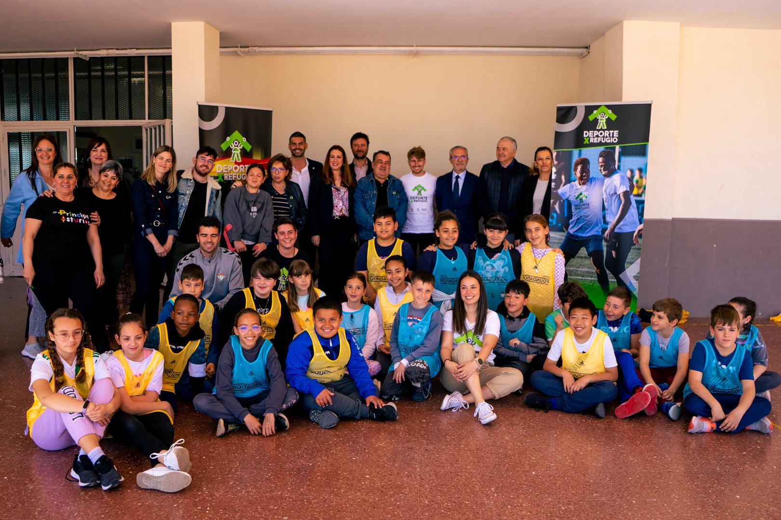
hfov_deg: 61.1
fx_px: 662
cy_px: 250
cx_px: 387
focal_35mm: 31
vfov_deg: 42.9
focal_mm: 28
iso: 400
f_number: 7.1
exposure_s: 1/250
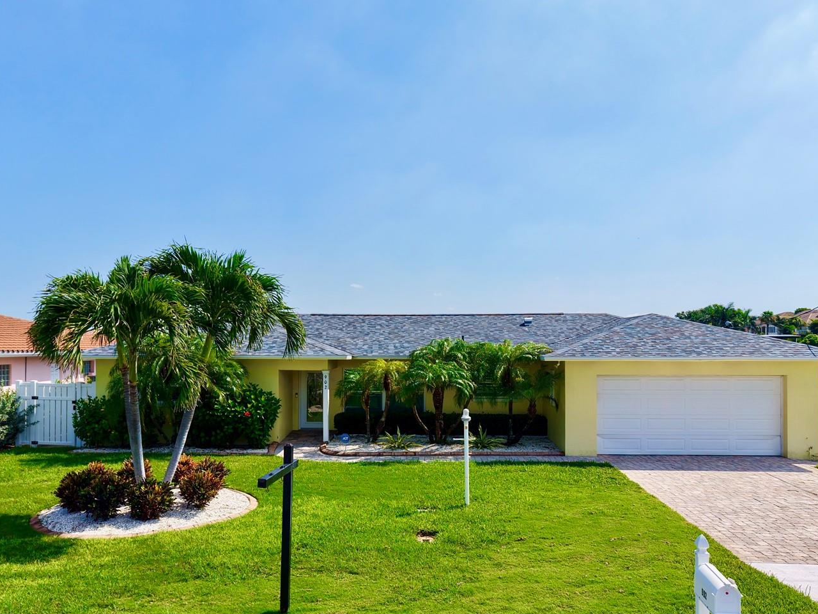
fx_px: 709
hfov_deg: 60.0
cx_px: 405
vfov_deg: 46.7
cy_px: 352
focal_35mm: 30
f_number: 1.8
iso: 190
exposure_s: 1/6000
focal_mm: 8.67
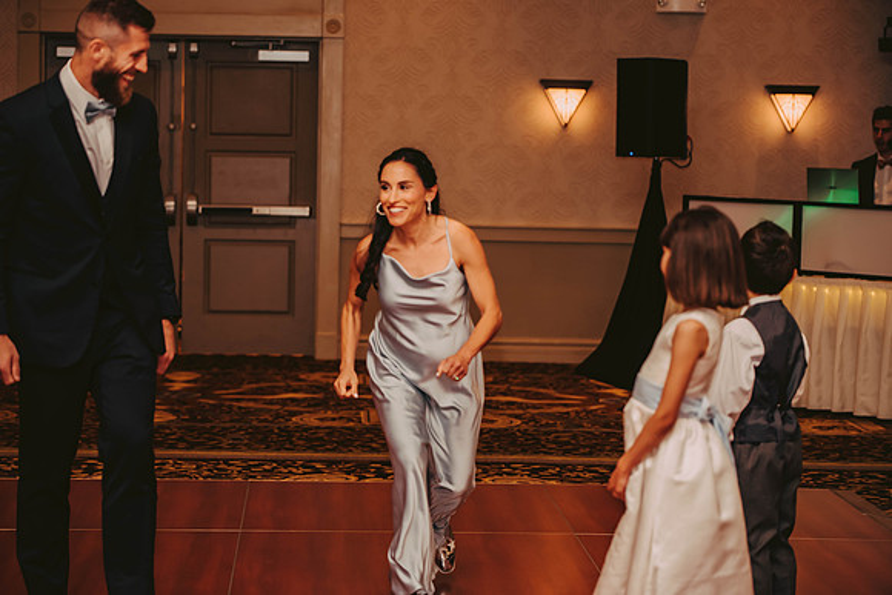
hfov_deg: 22.1
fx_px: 2280
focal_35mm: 92
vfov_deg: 14.9
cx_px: 446
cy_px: 298
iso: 800
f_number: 2.8
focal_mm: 92
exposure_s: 1/60
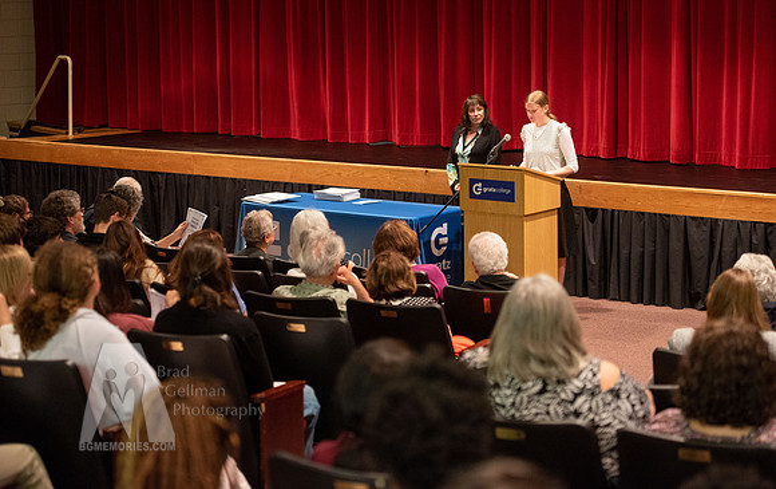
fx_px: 1586
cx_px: 408
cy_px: 216
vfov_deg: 17.5
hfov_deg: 27.5
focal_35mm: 75
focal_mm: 70
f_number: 2.8
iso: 2500
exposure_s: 1/80
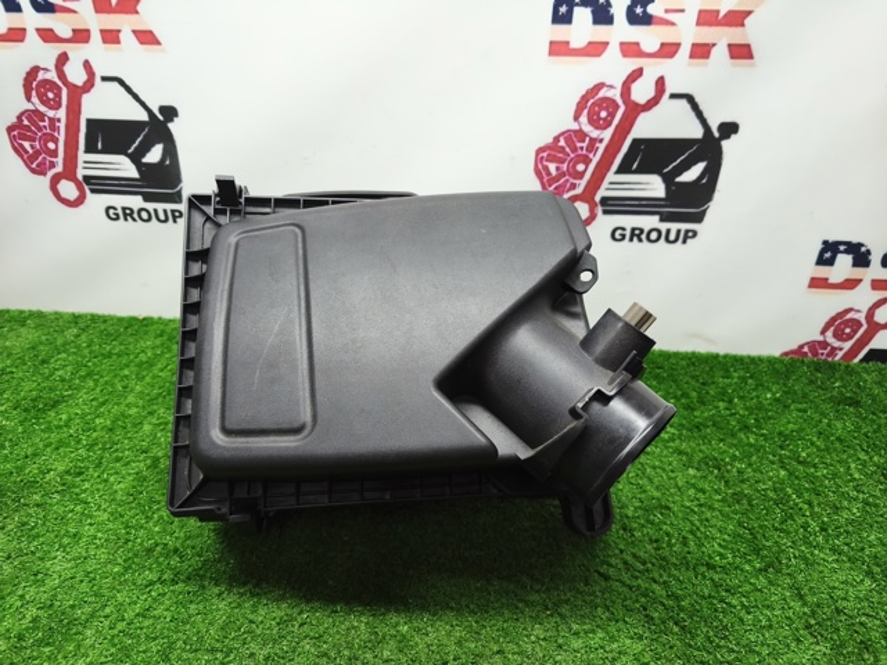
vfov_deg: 58.9
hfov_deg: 73.9
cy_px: 332
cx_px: 444
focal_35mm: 23
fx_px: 589
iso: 1600
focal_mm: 5.35
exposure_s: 1/720
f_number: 1.7
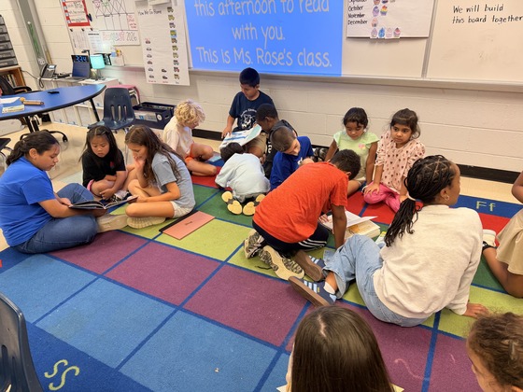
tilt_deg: -27.1
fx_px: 363
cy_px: 196
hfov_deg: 71.6
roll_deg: +2.7
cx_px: 262
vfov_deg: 56.8
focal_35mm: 24
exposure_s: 1/60
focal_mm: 6.76
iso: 125
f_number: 1.78
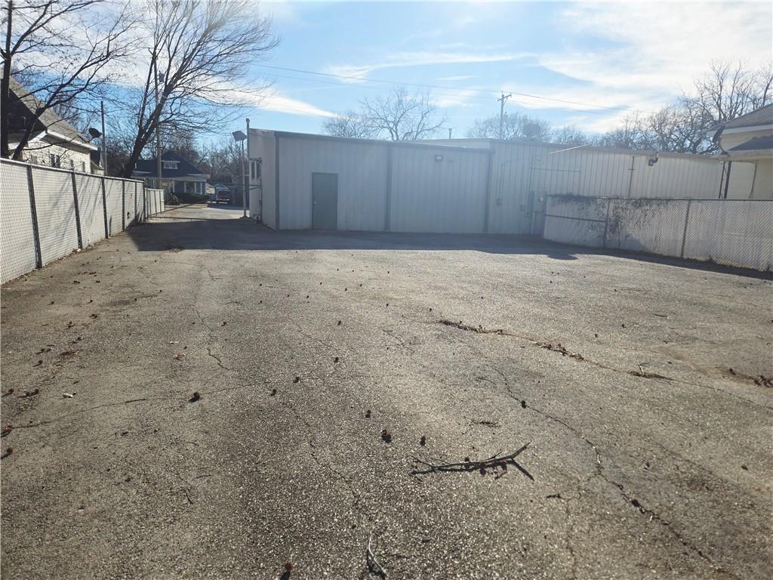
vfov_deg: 58.9
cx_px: 386
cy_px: 290
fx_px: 514
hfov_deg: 73.9
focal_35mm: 23
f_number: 1.8
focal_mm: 5.4
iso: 25
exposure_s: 1/3372
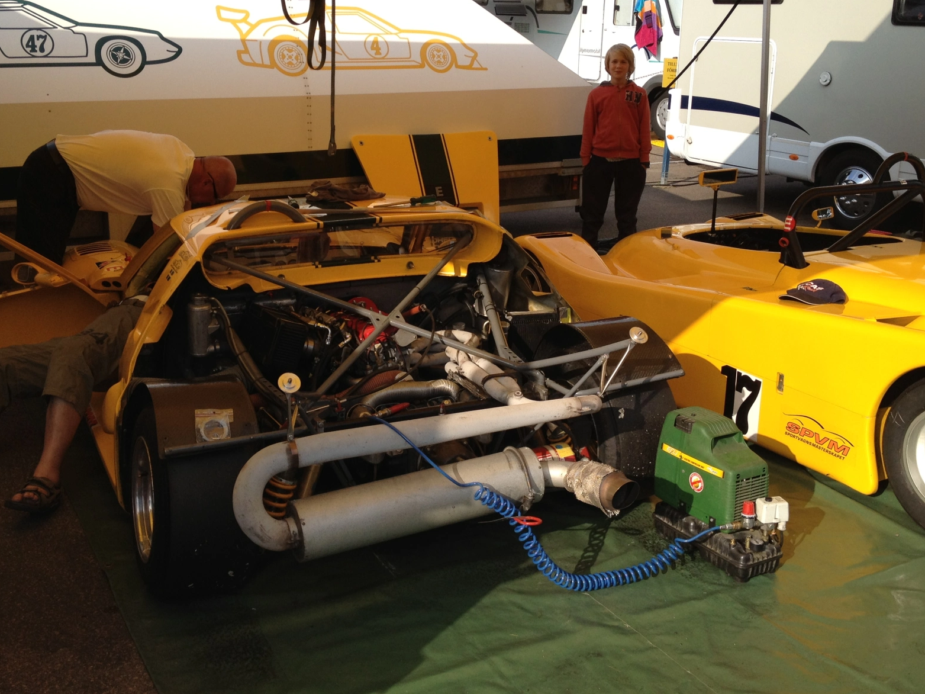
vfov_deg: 33.5
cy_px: 269
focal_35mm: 43
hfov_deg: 43.8
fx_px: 1149
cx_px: 439
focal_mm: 4.28
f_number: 2.4
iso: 64
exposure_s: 1/1255
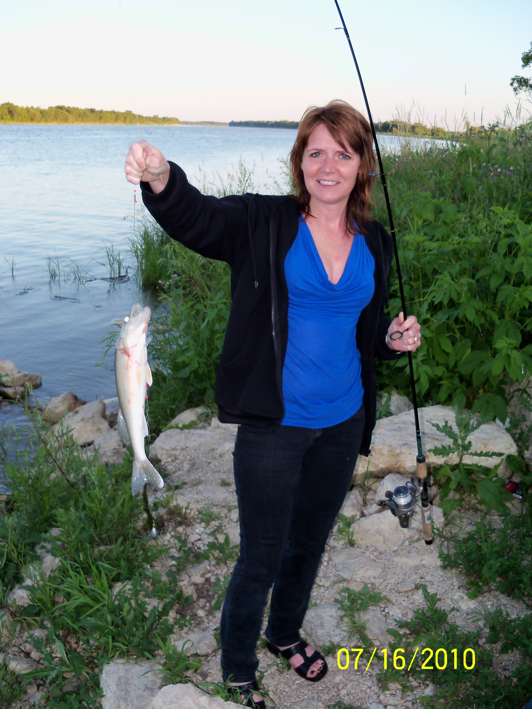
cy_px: 354
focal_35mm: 35
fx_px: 717
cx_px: 266
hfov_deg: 40.7
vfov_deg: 52.6
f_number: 3.5
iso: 80
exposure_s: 1/100
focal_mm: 6.2
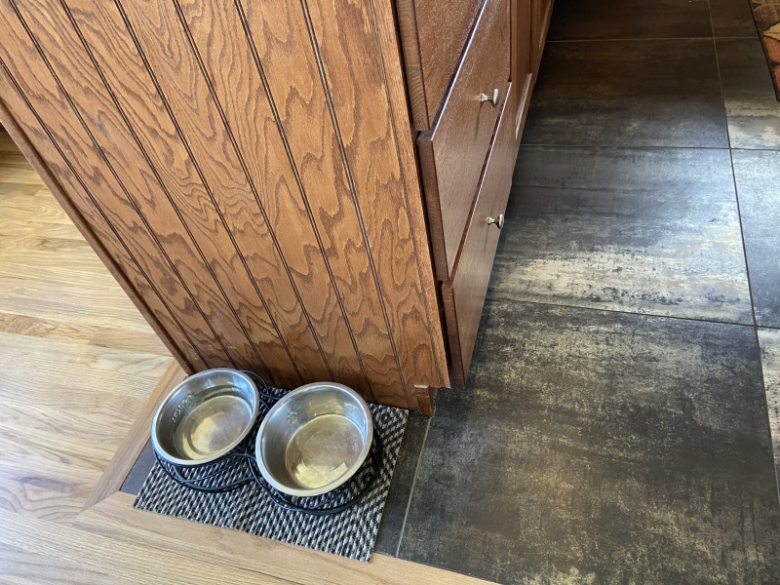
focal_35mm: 26
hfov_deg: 67.3
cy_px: 292
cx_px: 390
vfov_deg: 53.1
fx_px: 586
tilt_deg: -46.9
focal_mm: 4.25
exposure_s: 1/60
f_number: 1.8
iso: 200
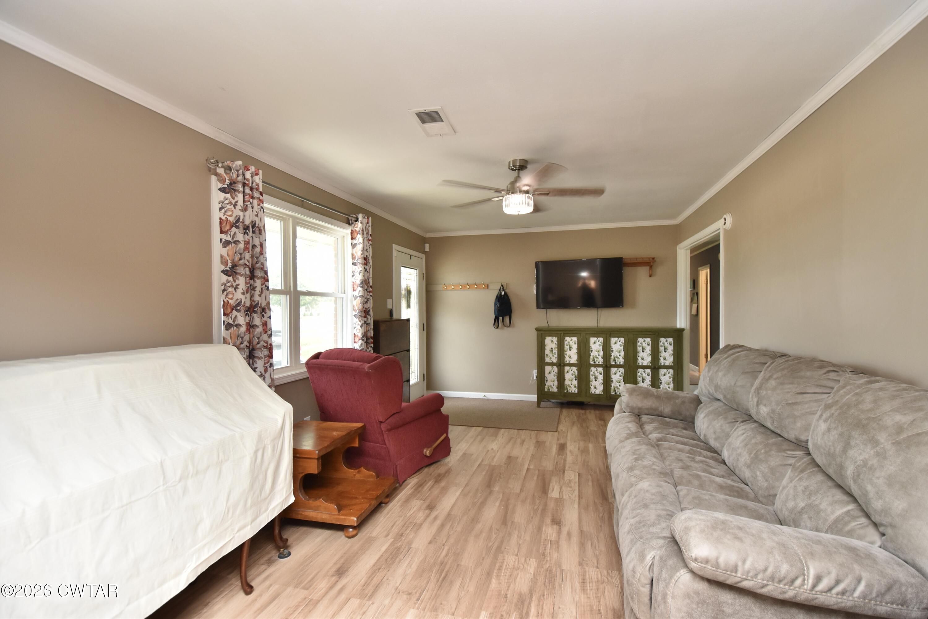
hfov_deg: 100.4
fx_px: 387
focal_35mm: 15
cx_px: 464
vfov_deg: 77.3
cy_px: 310
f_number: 5
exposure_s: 1/60
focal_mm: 10
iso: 400
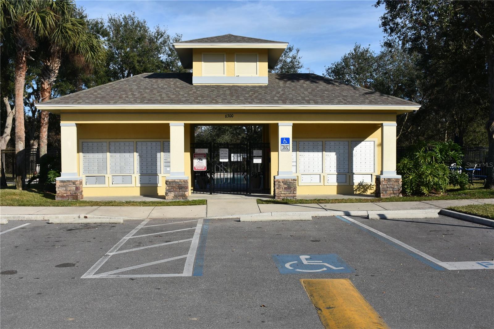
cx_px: 247
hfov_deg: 55.1
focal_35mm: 34
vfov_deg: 38.3
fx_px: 473
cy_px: 164
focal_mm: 23
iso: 160
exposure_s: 1/500
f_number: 8
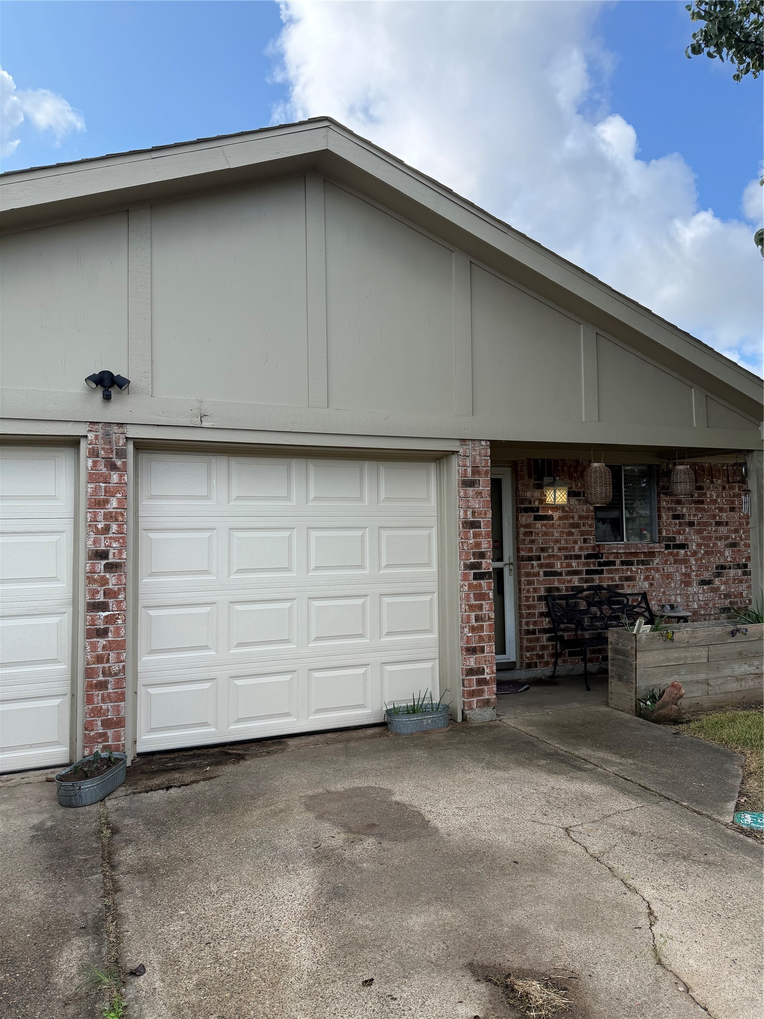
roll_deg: +1.3
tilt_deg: +2.3
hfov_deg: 56.8
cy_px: 510
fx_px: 706
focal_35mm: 24
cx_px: 382
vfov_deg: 71.6
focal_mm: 6.76
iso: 100
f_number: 1.78
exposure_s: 1/1553
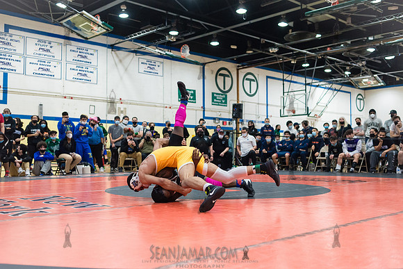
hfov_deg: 50.5
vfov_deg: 34.9
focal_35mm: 38
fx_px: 427
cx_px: 202
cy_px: 134
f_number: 3.5
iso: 4000
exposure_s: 1/400
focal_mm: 35
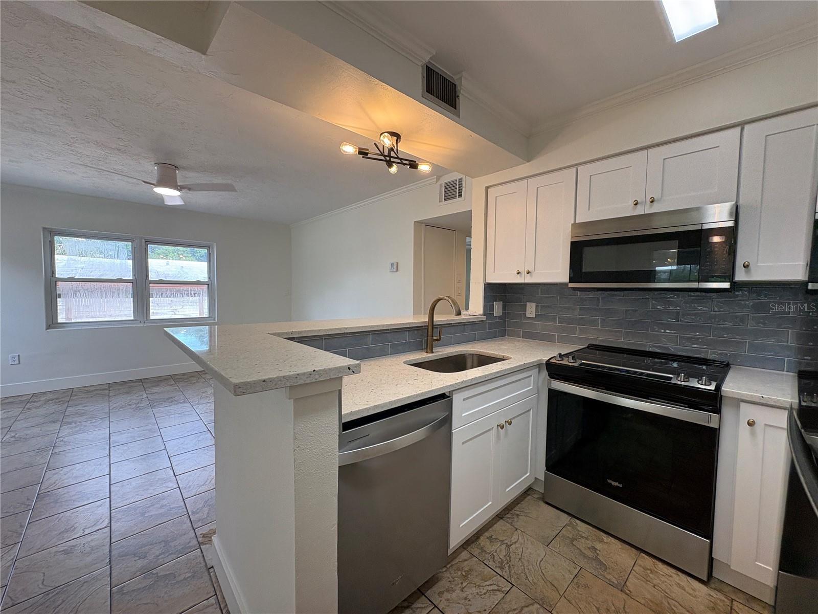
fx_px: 331
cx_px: 409
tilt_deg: -2.9
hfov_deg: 102.1
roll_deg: -0.2
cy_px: 307
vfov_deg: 85.7
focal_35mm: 14
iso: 80
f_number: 2.2
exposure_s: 1/120
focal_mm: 2.22
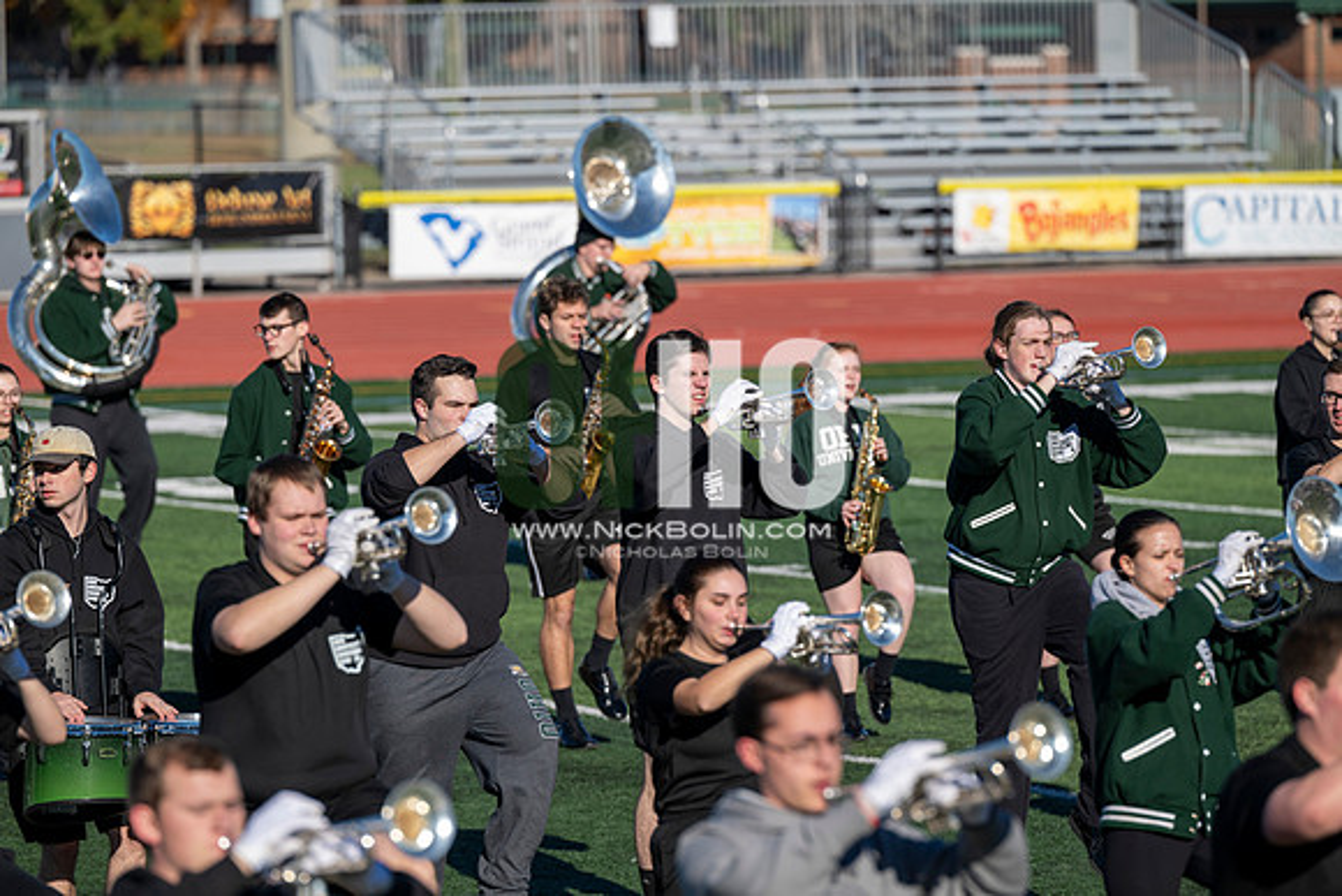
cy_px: 448
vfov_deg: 6.9
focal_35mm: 200
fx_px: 7457
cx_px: 671
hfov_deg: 10.3
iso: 160
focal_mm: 200
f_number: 4
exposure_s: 1/2000
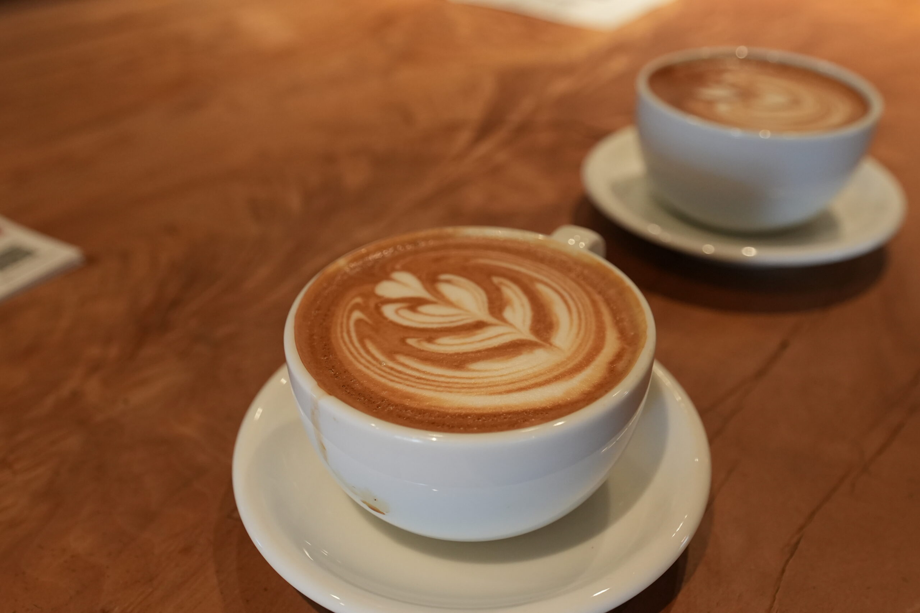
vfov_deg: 36.9
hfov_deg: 53.1
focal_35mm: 36
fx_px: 920
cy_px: 306
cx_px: 460
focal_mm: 24
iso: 1600
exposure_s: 1/160
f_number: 3.2
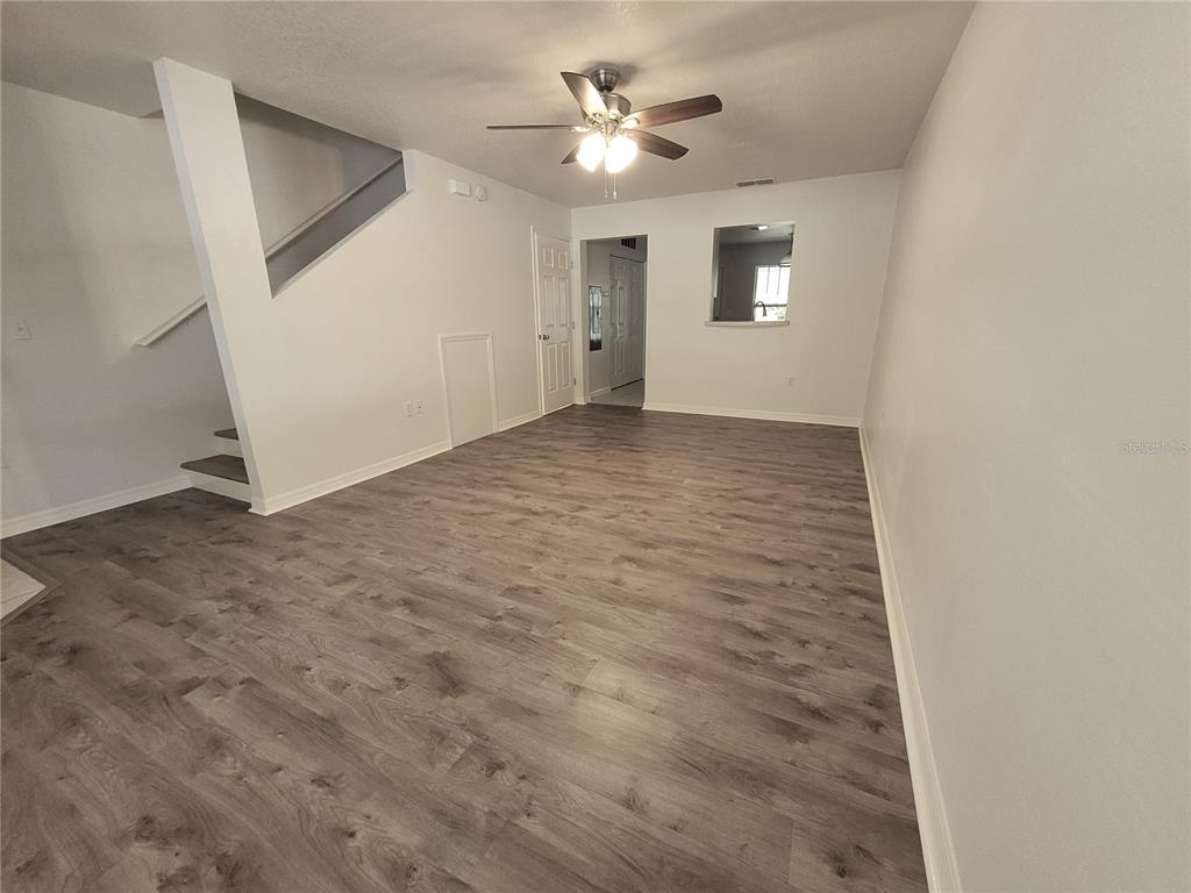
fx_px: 447
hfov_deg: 106.2
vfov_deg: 89.9
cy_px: 446
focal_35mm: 13
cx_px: 596
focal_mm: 1.74
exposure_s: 1/60
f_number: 2.2
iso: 250
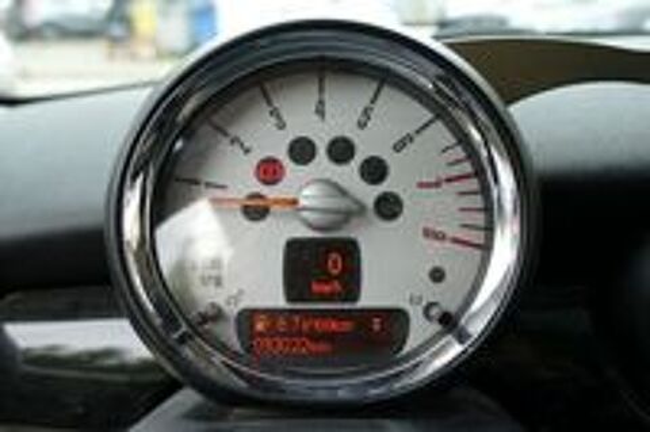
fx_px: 595
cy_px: 216
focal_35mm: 33
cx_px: 325
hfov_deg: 57.3
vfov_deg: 39.9
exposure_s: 1/125
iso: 125
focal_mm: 12.12
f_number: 3
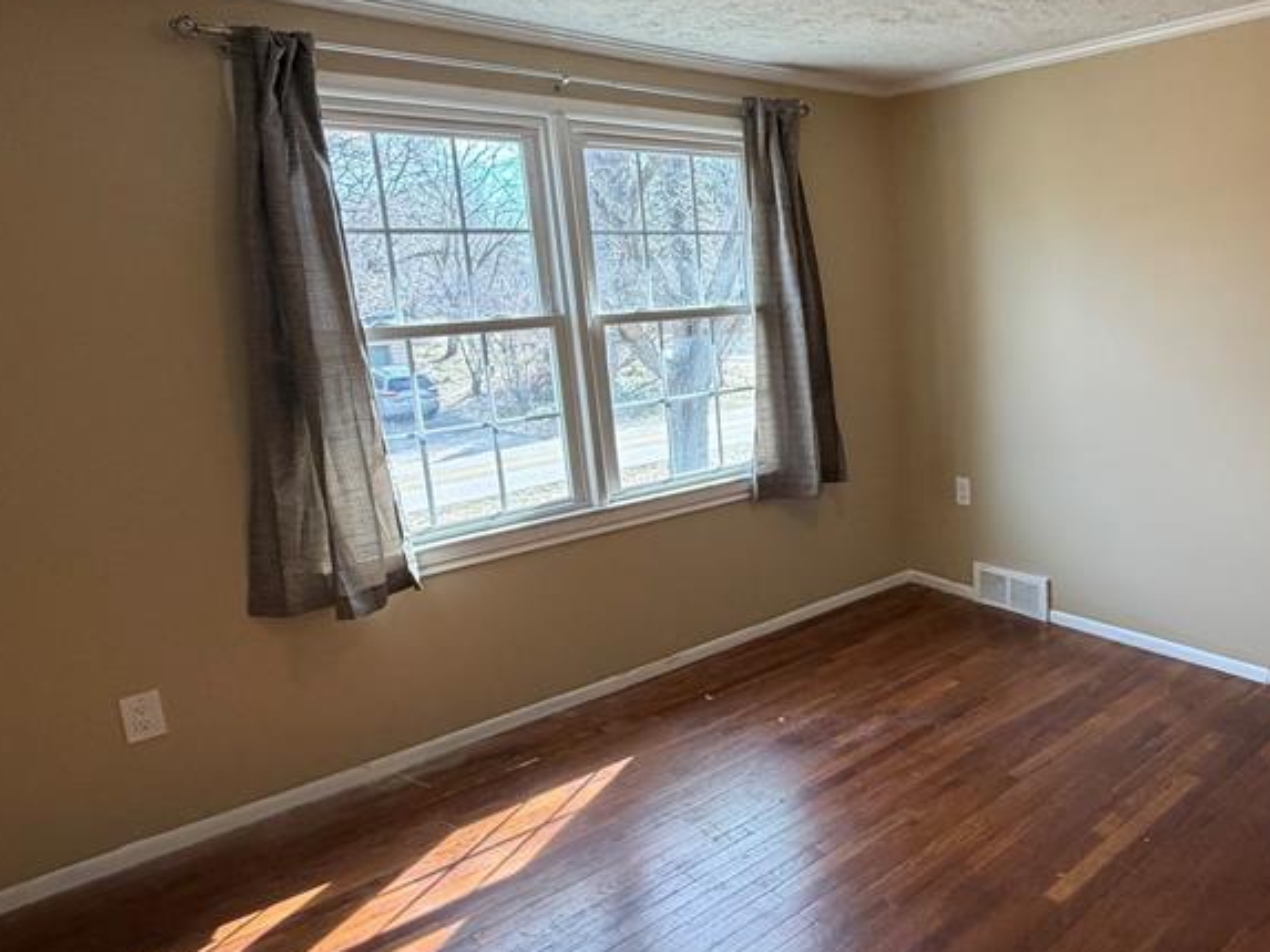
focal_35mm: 25
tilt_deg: -9.3
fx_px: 917
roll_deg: +2.5
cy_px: 434
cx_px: 942
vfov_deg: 54.8
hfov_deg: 65.4
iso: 200
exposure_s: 1/120
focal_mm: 2.22
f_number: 2.2
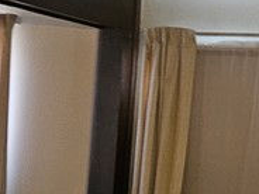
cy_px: 173
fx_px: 958
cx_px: 293
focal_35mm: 128
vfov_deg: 11.5
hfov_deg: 15.0
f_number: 1.8
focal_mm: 5.4
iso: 160
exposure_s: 1/24
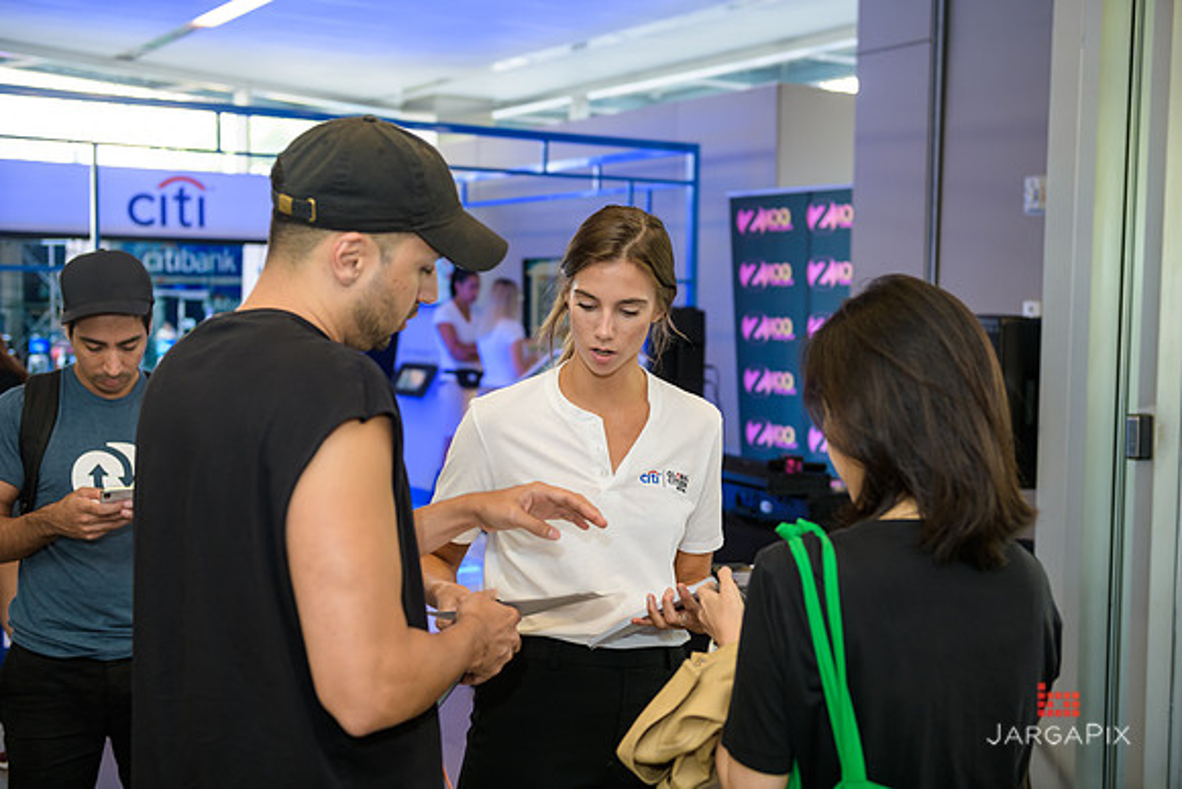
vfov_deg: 30.5
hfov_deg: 44.5
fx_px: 1445
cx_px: 591
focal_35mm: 44
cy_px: 394
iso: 400
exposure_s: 1/125
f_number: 3.2
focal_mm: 44
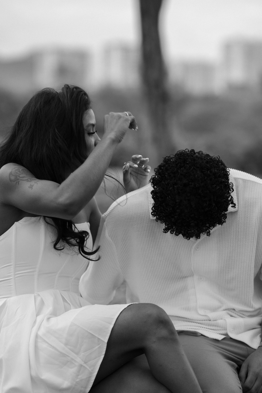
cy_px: 196
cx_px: 131
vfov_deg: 16.1
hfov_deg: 10.8
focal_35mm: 128
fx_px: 1392
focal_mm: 85
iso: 200
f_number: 2.2
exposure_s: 1/640
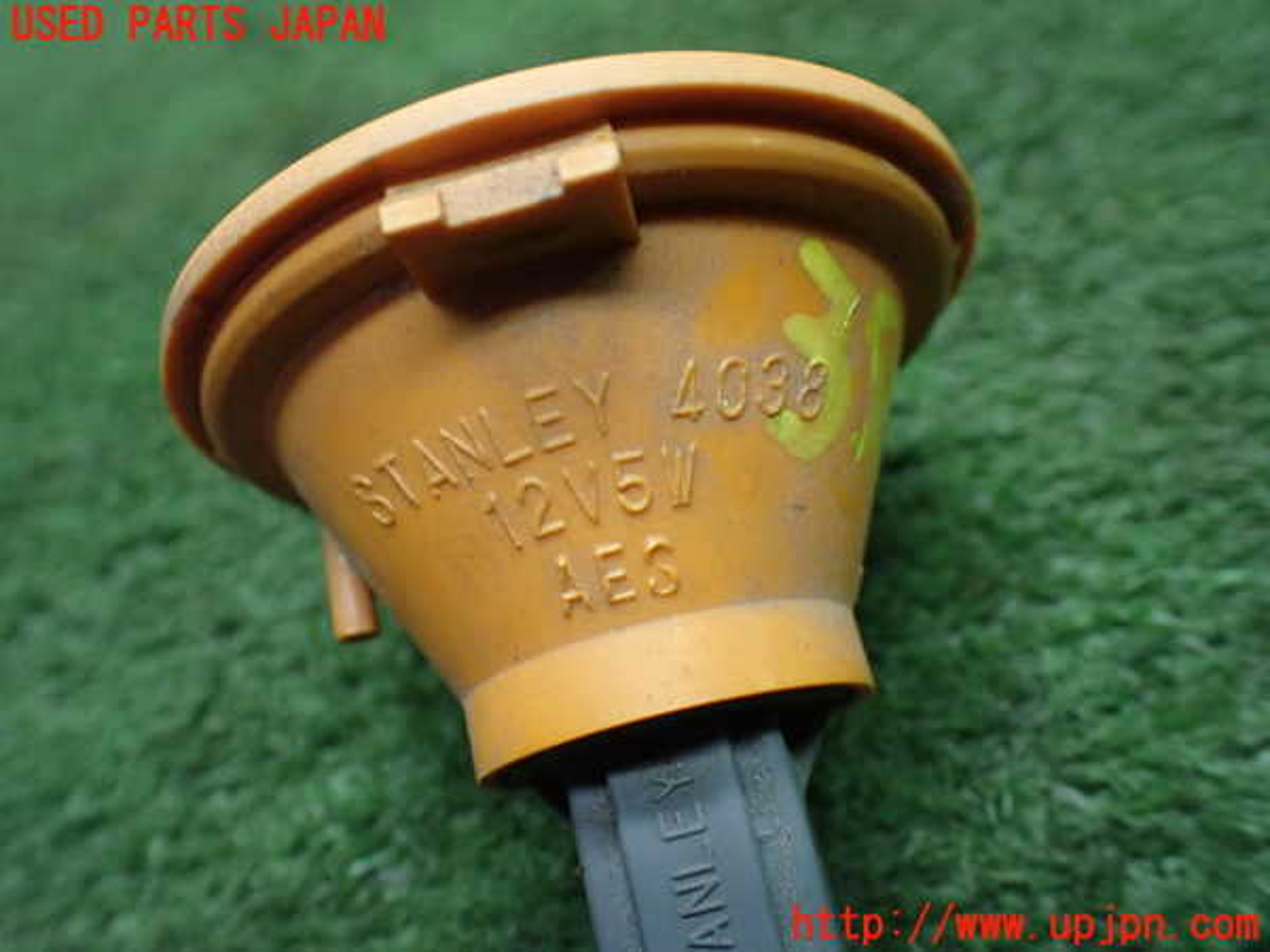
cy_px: 476
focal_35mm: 30
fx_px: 1101
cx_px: 635
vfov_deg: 46.8
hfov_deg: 60.0
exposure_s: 1/125
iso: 640
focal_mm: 5.4
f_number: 2.3
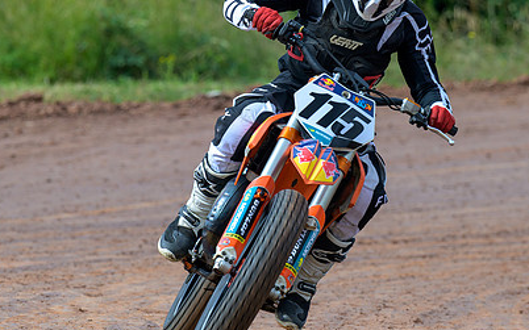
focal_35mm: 478
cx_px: 310
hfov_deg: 4.4
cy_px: 132
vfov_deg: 2.7
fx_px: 6889
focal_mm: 200
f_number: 5
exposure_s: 1/400
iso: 110
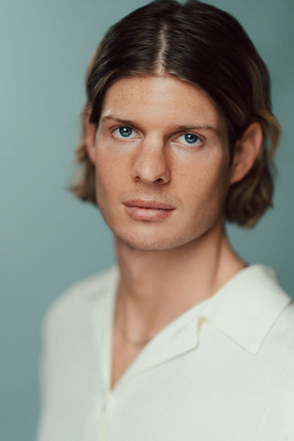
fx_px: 1041
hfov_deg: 16.1
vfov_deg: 23.9
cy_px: 220
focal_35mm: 85
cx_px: 147
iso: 640
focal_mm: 85
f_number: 1.4
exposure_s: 1/400
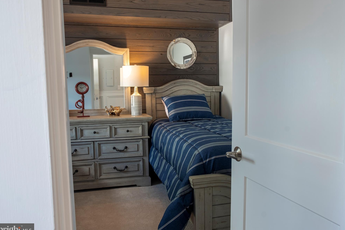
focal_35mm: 30
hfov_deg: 61.9
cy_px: 117
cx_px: 174
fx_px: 287
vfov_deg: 43.6
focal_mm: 19.6
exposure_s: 1/2
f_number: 11
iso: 160
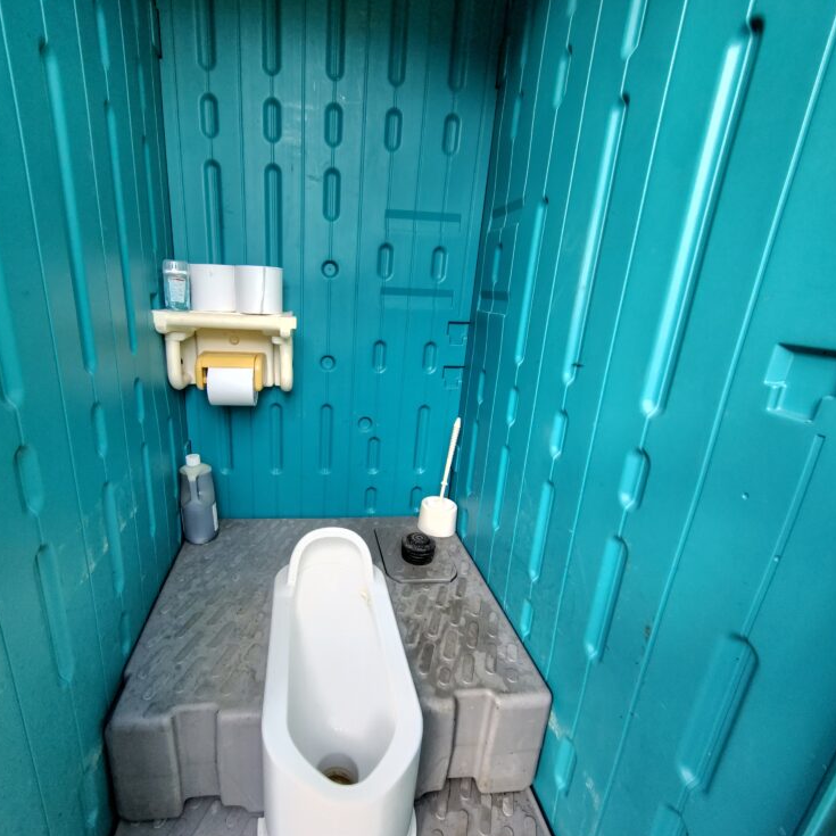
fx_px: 437
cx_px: 349
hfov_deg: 86.7
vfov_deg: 87.4
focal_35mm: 16
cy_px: 428
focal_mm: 2.16
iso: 350
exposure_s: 1/120
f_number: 2.2
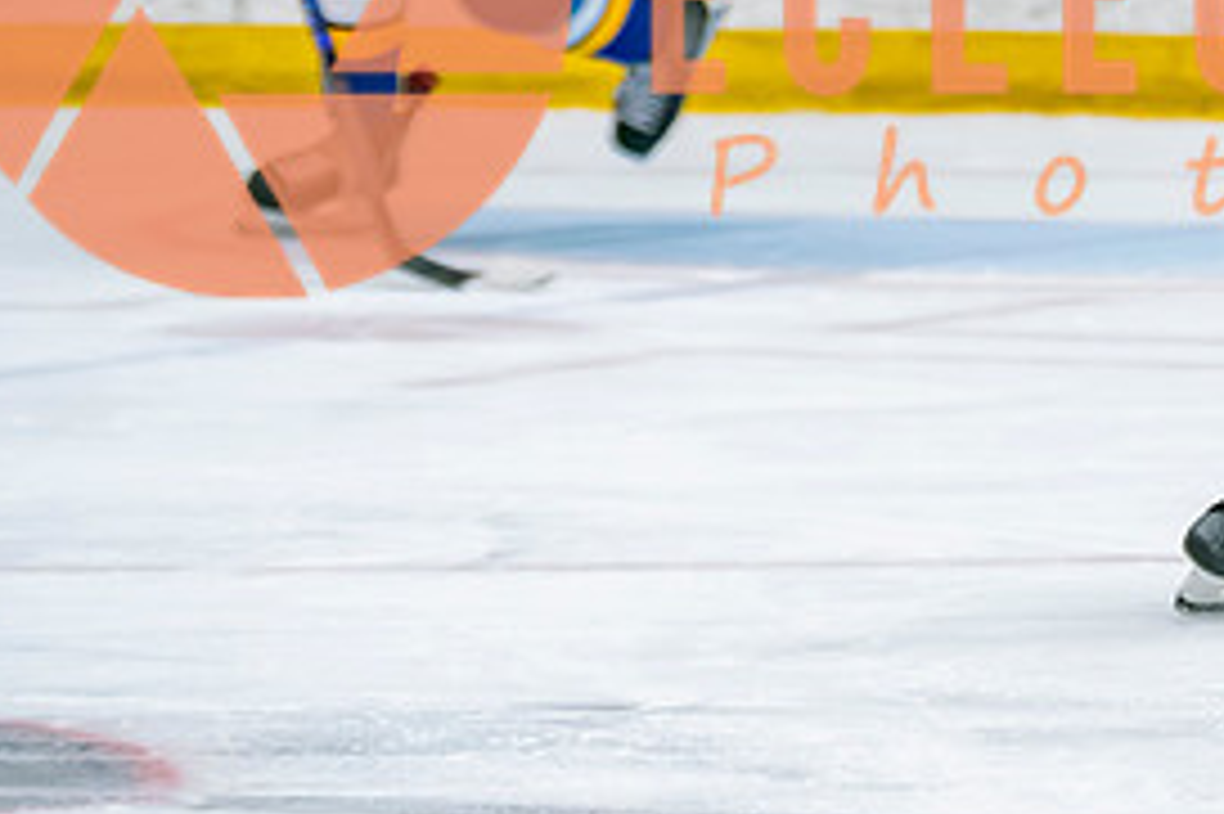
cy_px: -200
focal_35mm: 445
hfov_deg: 4.6
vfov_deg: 3.1
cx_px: 1486
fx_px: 15120
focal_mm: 123
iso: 2000
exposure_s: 1/640
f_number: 2.8
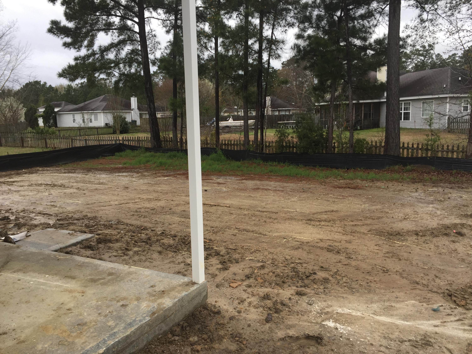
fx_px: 395
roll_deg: +0.6
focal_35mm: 29
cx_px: 236
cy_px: 177
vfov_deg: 48.2
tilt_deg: -8.0
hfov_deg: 61.7
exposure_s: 1/182
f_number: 2.2
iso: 32
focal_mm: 4.15
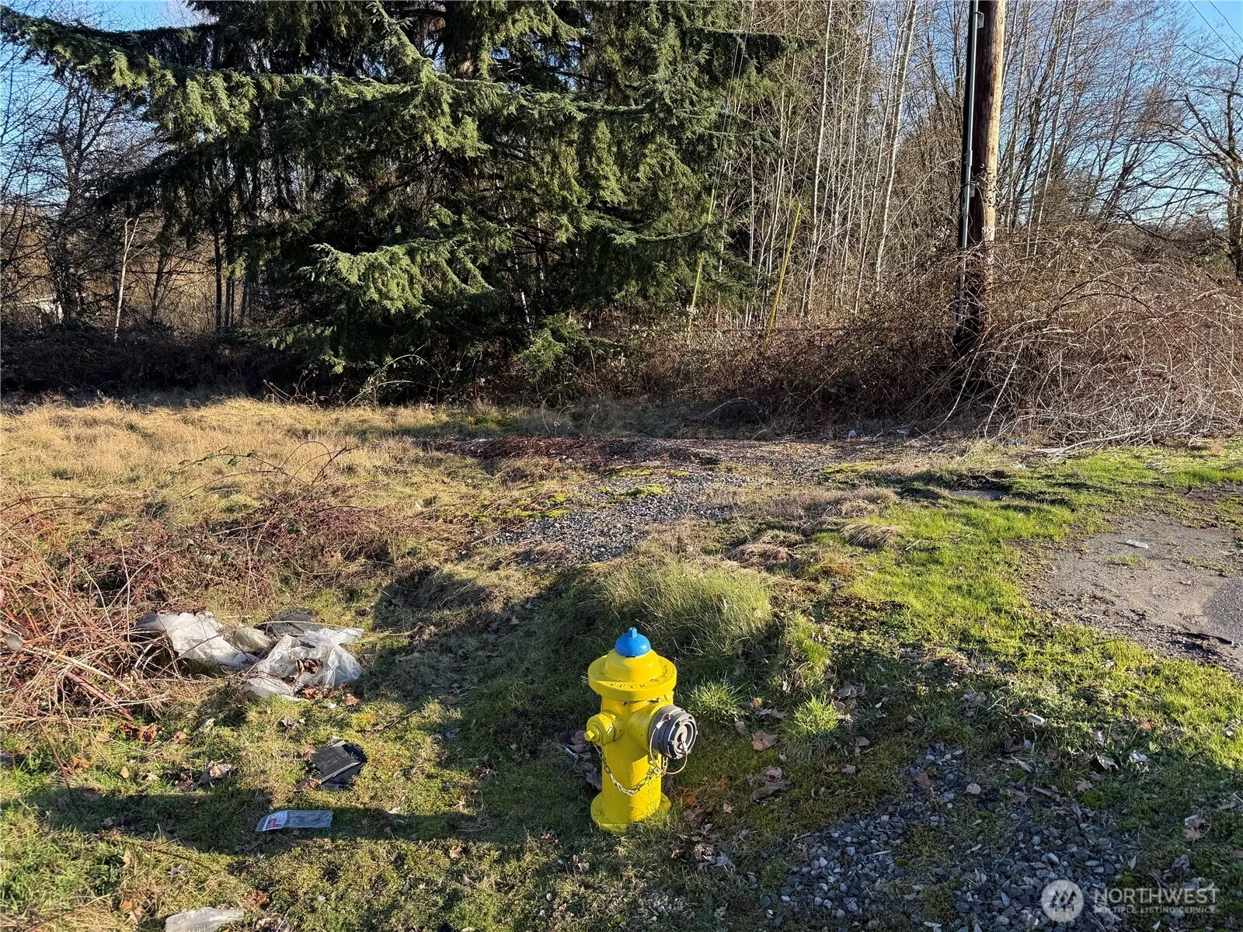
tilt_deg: -12.6
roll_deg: +1.8
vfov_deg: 56.8
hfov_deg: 71.6
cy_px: 466
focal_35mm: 24
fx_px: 862
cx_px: 622
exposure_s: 1/728
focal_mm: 6.76
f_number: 1.78
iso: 80
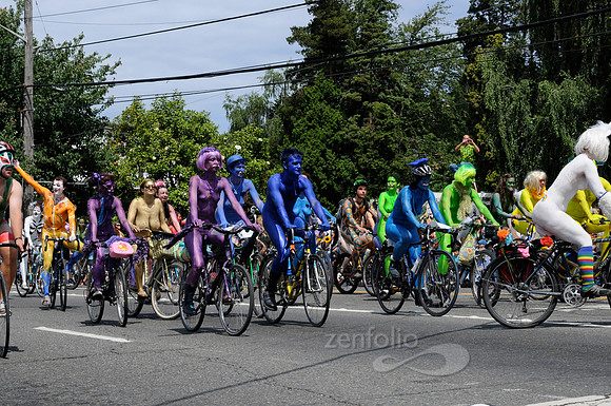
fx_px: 1271
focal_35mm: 75
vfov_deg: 18.1
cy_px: 203
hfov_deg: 27.0
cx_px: 306
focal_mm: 50
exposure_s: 1/640
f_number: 10
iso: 400
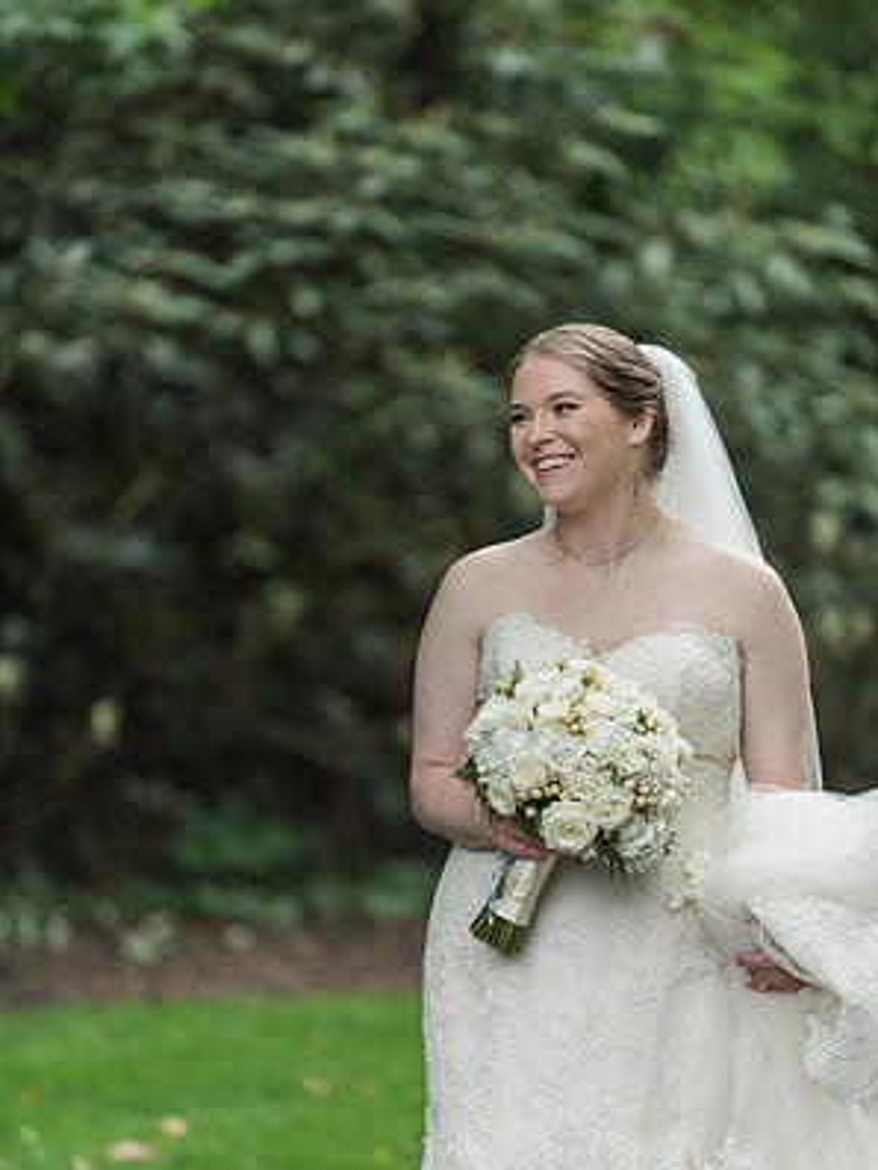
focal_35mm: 218
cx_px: 439
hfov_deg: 6.8
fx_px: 7369
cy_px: 592
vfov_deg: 9.1
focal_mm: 200
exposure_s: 1/500
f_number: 2.8
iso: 500
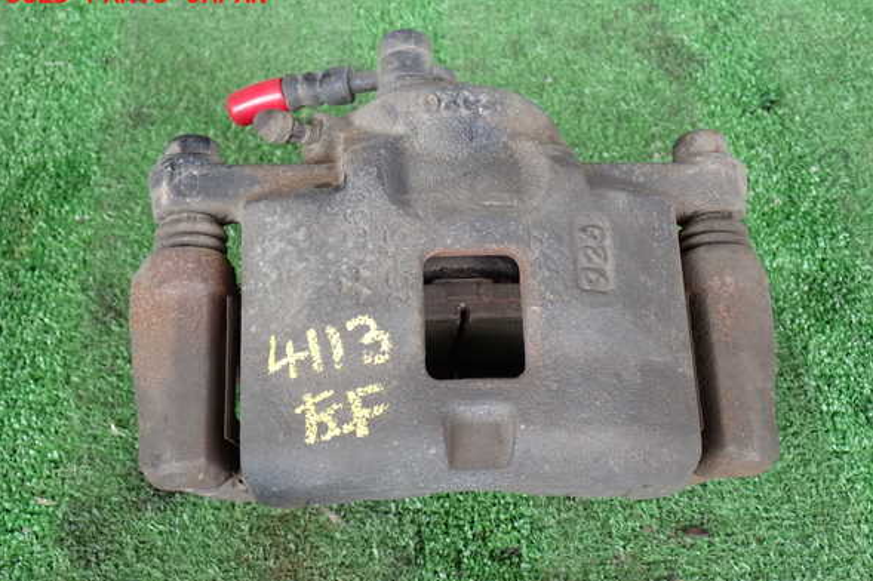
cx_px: 442
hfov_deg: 37.5
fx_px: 1284
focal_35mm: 53
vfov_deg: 25.5
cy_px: 308
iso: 200
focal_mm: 9.01
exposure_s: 1/80
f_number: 3.2
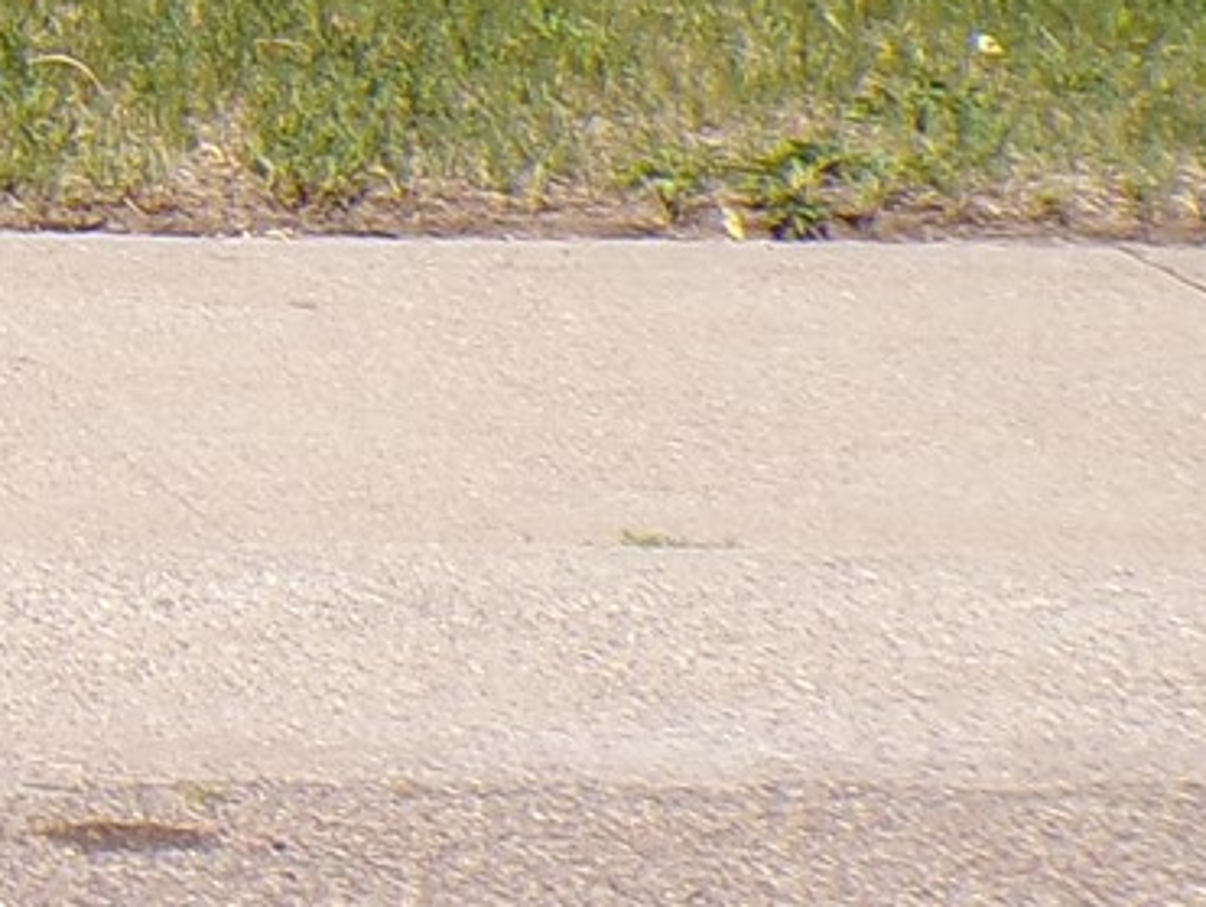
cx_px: -1720
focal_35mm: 204
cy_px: -1414
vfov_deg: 6.8
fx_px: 7114
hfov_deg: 8.8
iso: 100
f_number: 4.9
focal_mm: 6.6
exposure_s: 1/450
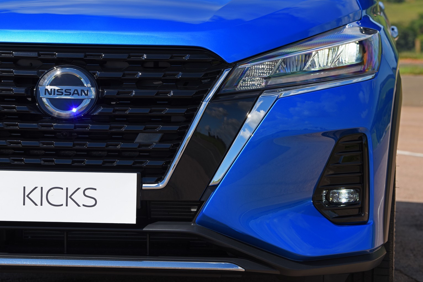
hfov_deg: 16.4
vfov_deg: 11.0
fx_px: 1469
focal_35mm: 125
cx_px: 203
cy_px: 141
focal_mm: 120
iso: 250
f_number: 9
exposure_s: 1/160
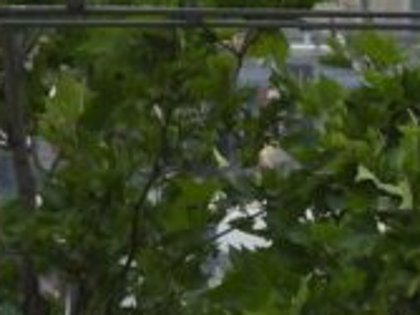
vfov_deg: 0.8
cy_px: 693
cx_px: 1132
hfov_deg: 1.0
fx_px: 23837
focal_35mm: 1966
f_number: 4.5
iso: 100
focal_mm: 57.5
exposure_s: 1/125
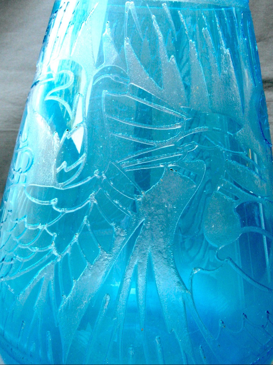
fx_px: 431
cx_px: 136
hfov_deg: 35.1
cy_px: 182
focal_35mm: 41
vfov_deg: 45.8
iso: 240
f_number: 5.8
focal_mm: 6.8
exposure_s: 1/30
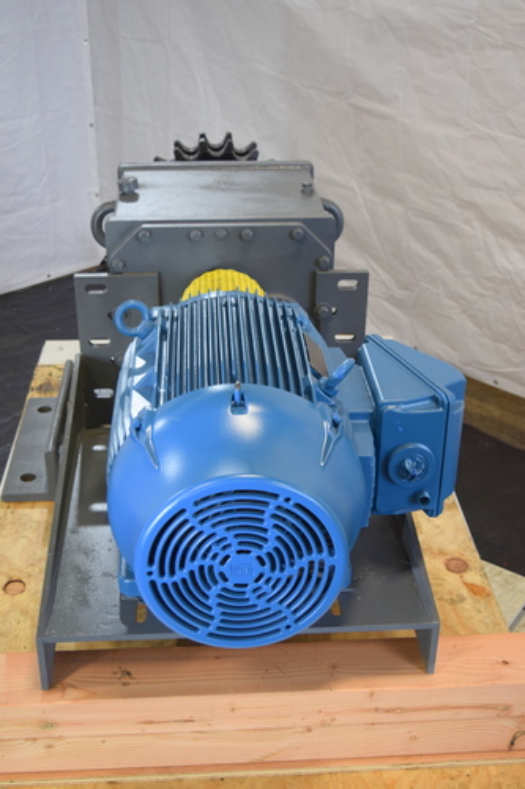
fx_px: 1018
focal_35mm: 46
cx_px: 262
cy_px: 394
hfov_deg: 28.9
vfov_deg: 42.3
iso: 560
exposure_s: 1/60
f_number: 4.2
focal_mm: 31
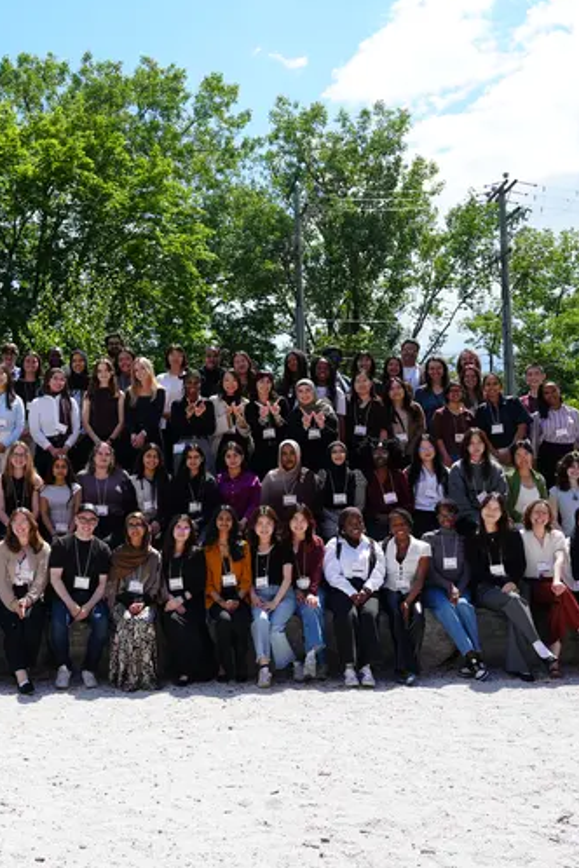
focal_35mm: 37
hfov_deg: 34.9
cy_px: 441
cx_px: 122
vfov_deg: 51.9
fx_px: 893
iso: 100
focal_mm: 24
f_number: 5
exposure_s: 1/500
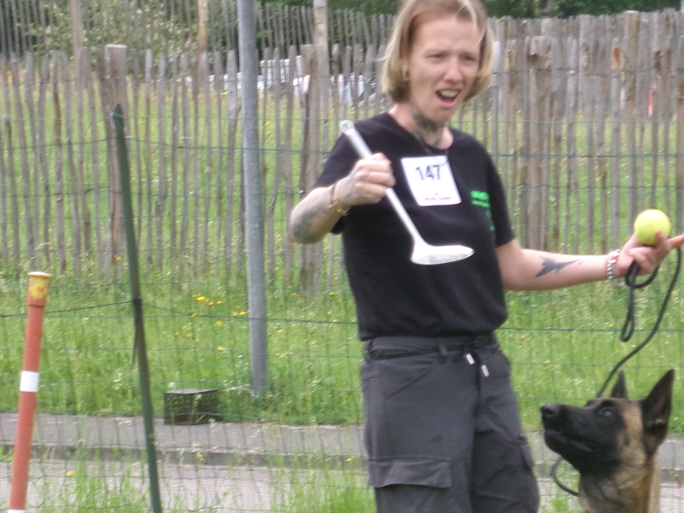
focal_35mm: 397
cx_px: 476
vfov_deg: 3.7
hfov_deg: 5.0
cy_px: 303
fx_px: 7845
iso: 100
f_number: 5.8
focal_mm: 32
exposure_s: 1/150
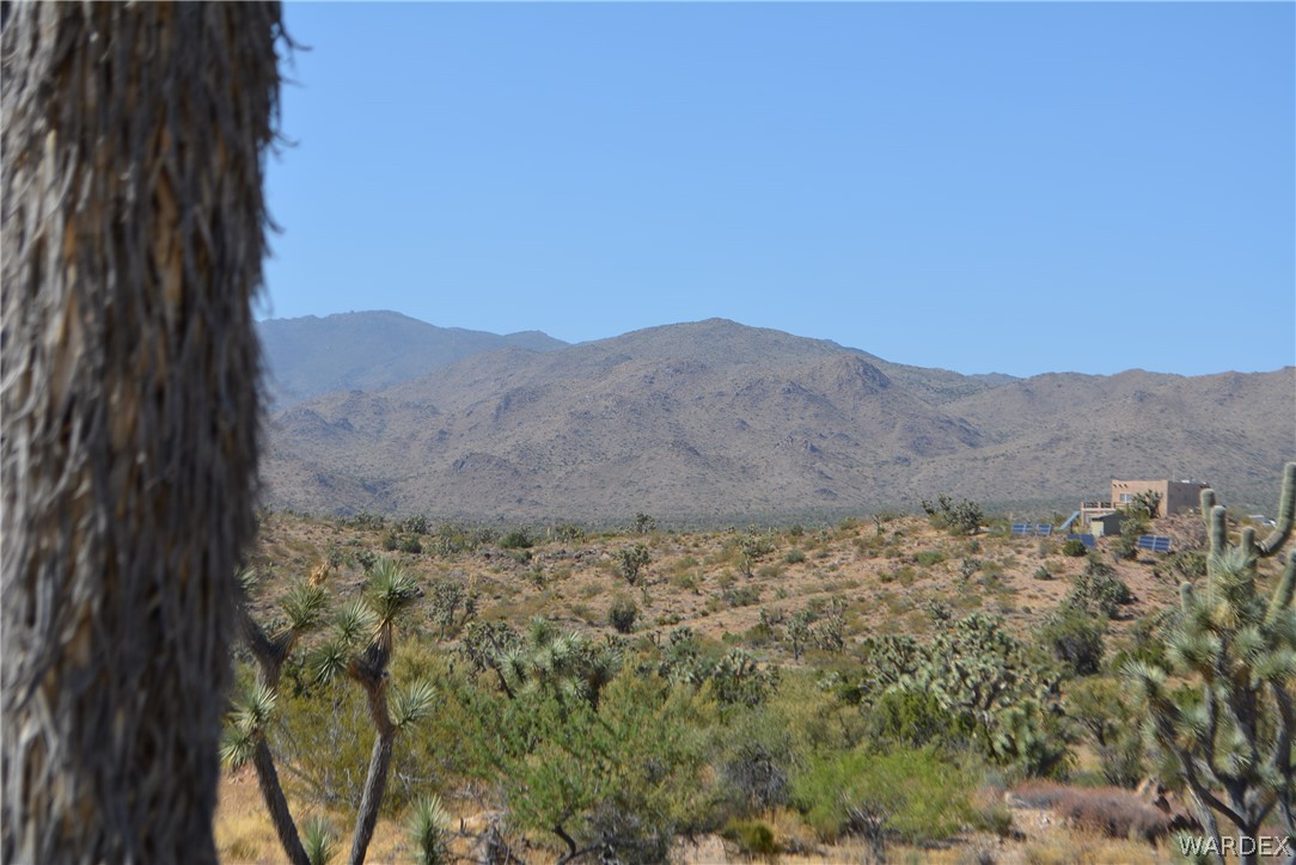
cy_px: 432
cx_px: 648
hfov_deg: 24.6
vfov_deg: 16.6
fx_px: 2971
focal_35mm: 82
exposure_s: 1/250
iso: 100
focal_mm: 55
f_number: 8
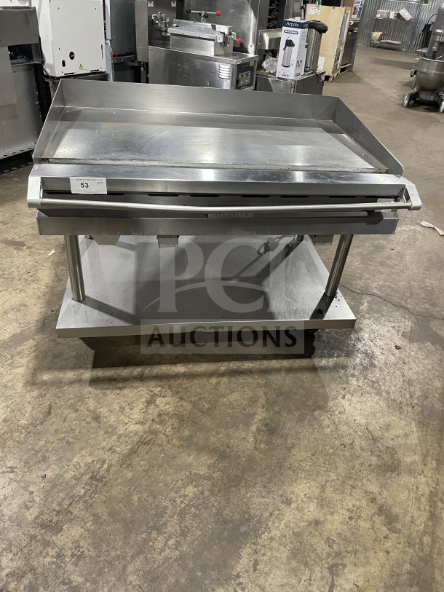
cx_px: 222
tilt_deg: -33.7
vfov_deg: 67.3
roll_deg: -4.3
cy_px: 296
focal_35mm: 26
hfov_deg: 53.1
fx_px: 445
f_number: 1.6
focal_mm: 4.2
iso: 200
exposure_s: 1/60
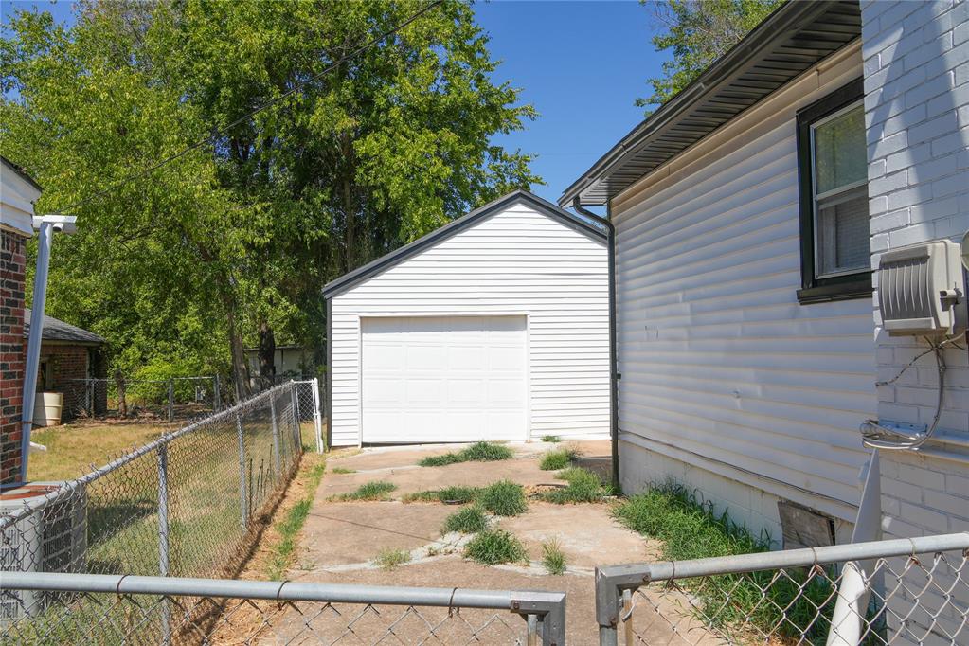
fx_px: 727
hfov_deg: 67.4
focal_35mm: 27
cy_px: 323
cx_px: 484
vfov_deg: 47.9
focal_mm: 18
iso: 100
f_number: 9
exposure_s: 1/400
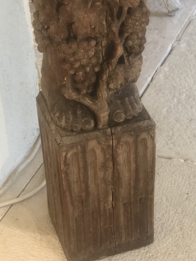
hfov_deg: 17.2
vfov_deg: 22.6
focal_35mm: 86
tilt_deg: -28.7
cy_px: 69
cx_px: 107
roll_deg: +4.3
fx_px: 649
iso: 320
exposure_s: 1/100
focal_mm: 6.6
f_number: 2.8
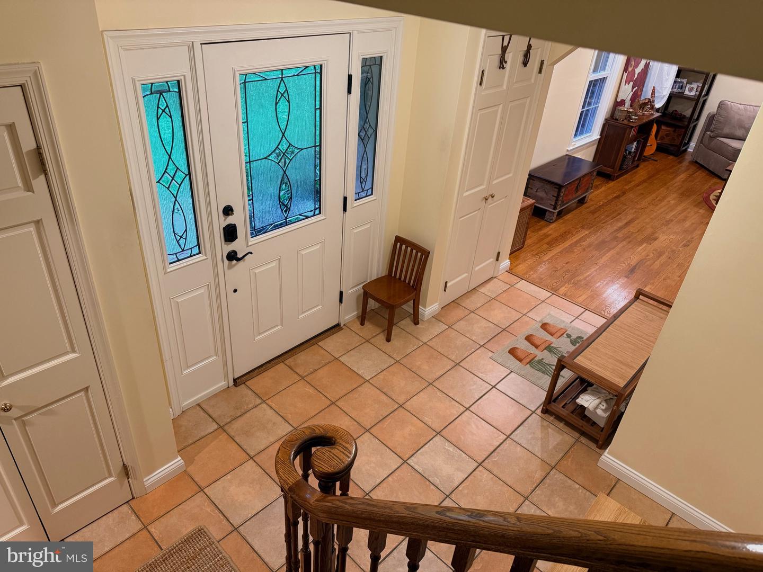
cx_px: 382
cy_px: 286
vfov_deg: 56.8
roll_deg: -4.8
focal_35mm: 24
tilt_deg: -33.1
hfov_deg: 71.6
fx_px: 529
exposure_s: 1/60
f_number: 1.78
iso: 320
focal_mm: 6.76
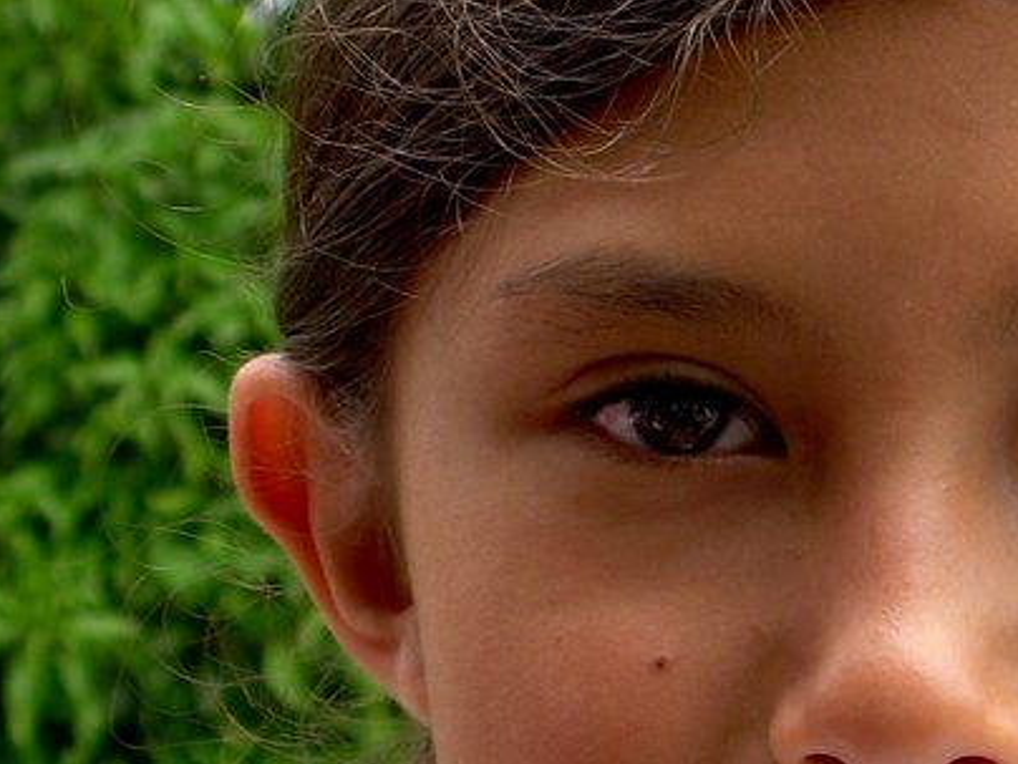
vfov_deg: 7.1
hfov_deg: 9.4
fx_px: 6117
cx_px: 1104
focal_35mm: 208
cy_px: 482
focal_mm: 13.9
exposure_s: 1/177
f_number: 4
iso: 50
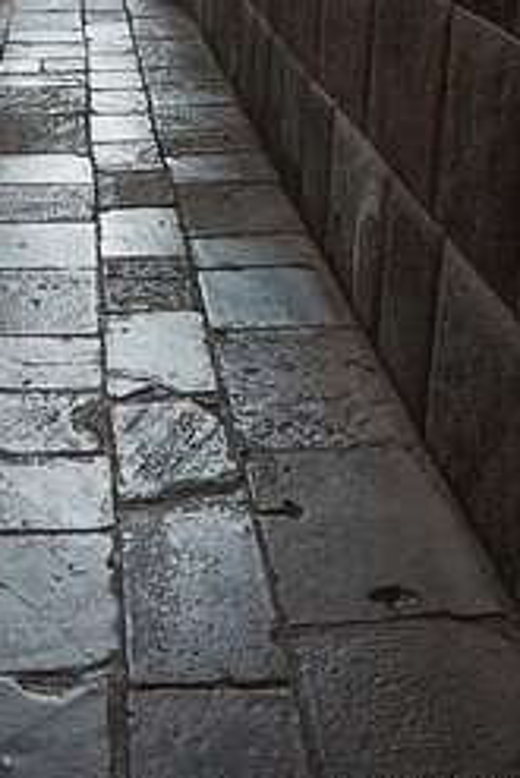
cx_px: 91
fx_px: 1103
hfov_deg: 26.0
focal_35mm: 51
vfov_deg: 36.7
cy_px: 98
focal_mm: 28
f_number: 8
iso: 12800
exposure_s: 1/125
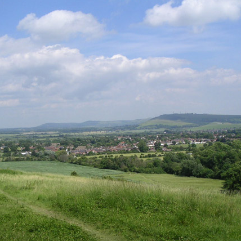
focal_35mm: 51
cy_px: 131
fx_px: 402
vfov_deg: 33.4
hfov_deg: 33.4
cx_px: 119
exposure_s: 1/180
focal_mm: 6
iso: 50
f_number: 6.7
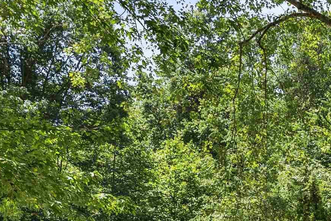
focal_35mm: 49
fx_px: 450
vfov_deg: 25.1
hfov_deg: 33.6
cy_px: 258
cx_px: 388
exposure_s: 1/80
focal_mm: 14
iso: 80
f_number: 5
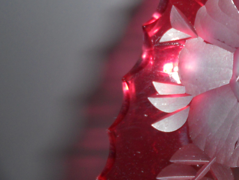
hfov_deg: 20.3
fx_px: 649
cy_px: 122
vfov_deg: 15.7
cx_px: 234
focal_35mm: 94
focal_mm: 5.8
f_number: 8.8
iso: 80
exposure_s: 1/25
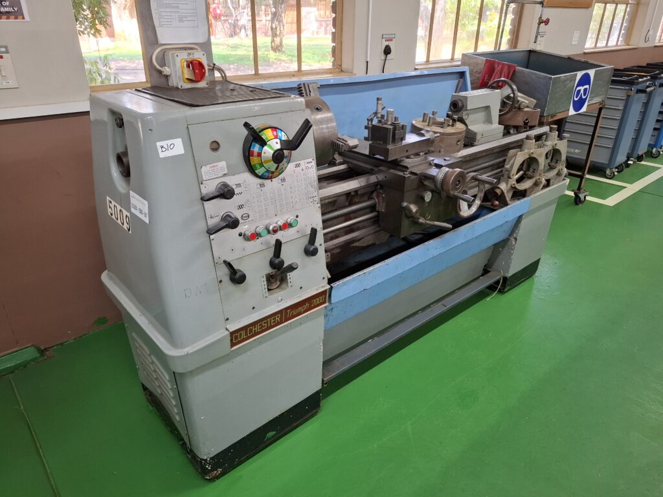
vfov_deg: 58.9
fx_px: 441
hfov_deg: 73.9
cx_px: 332
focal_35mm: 23
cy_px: 248
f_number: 1.8
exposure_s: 1/50
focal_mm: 5.54
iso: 200
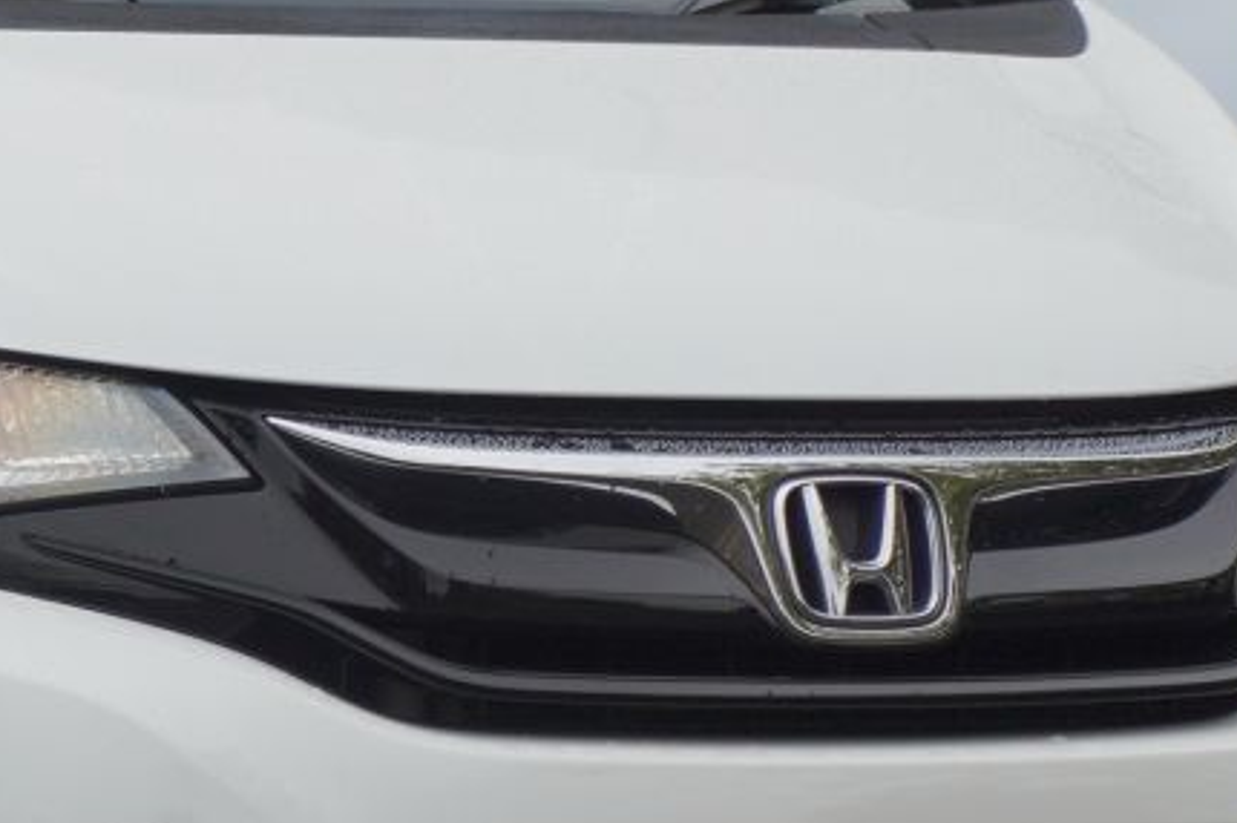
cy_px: 535
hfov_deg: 7.3
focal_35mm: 279
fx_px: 9579
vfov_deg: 4.9
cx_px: -198
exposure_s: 1/200
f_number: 5.6
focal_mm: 50
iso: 250
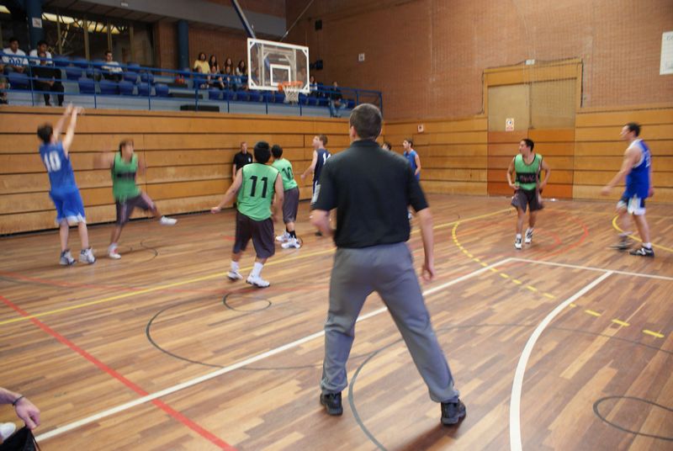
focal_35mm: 33
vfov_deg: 40.1
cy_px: 226
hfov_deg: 57.2
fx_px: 618
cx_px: 336
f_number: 4
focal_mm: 22
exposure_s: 1/25
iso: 400
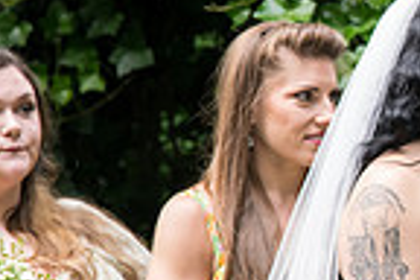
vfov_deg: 4.9
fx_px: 3290
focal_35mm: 282
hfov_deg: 7.1
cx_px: 697
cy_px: 185
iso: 1000
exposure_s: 1/400
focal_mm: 70
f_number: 3.2
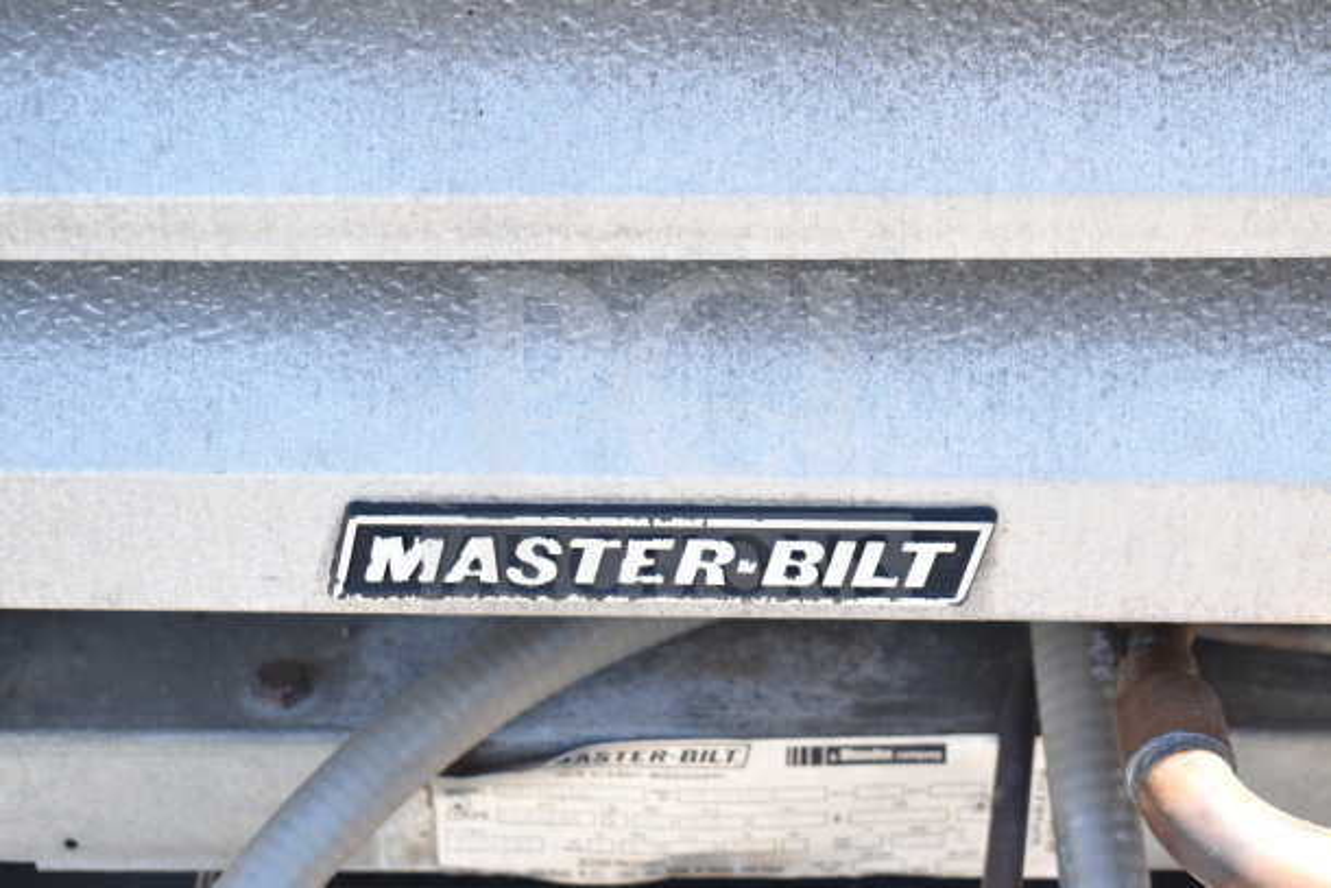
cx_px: 666
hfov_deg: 35.0
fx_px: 2108
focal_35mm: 57
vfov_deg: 23.8
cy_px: 444
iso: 200
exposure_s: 1/100
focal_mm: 38
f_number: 5
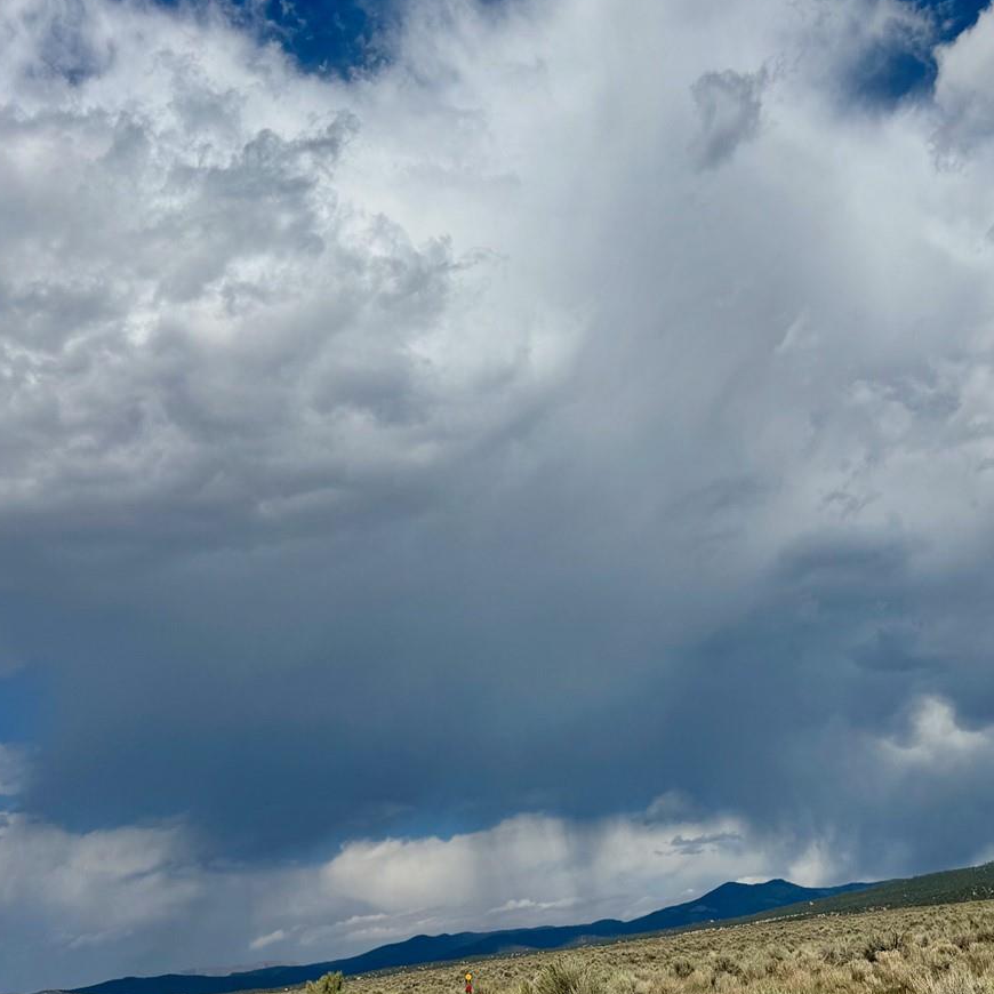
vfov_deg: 42.6
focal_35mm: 39
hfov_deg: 42.6
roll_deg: +4.6
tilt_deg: +16.2
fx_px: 1267
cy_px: 595
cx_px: 610
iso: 80
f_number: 1.78
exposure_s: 1/12346
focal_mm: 6.76
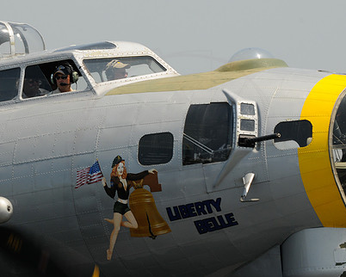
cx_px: 139
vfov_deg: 4.6
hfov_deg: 5.8
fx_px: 3429
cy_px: 123
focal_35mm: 335
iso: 200
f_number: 14
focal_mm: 165
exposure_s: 1/250
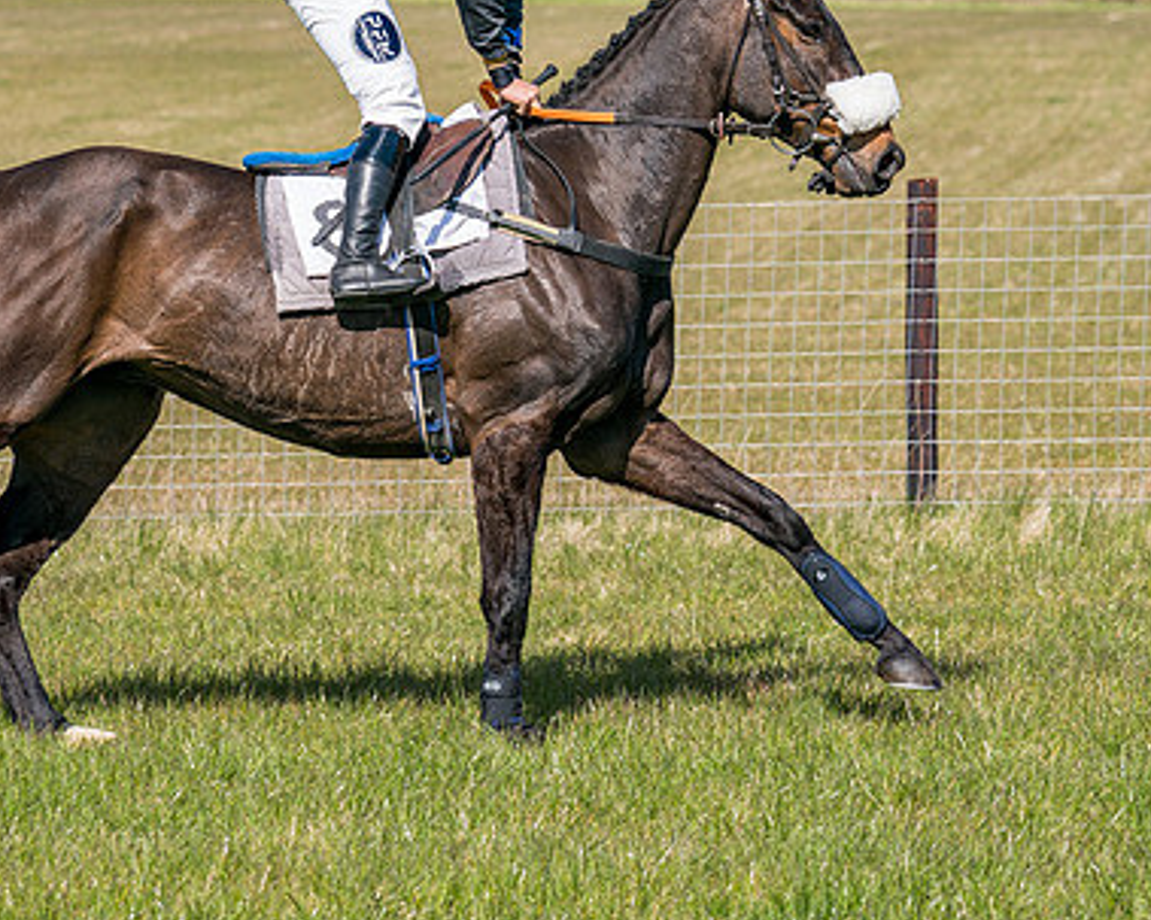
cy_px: 275
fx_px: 7084
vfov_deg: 7.4
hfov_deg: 9.3
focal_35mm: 208
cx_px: 379
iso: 200
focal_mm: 103
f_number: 4
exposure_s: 1/2000
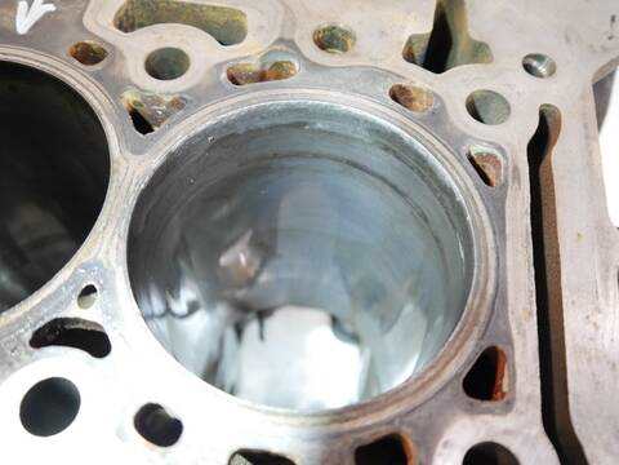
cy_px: 232
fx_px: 608
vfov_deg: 41.8
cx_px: 310
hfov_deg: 54.0
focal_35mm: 34
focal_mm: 17
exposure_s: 1/100
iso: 3200
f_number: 4
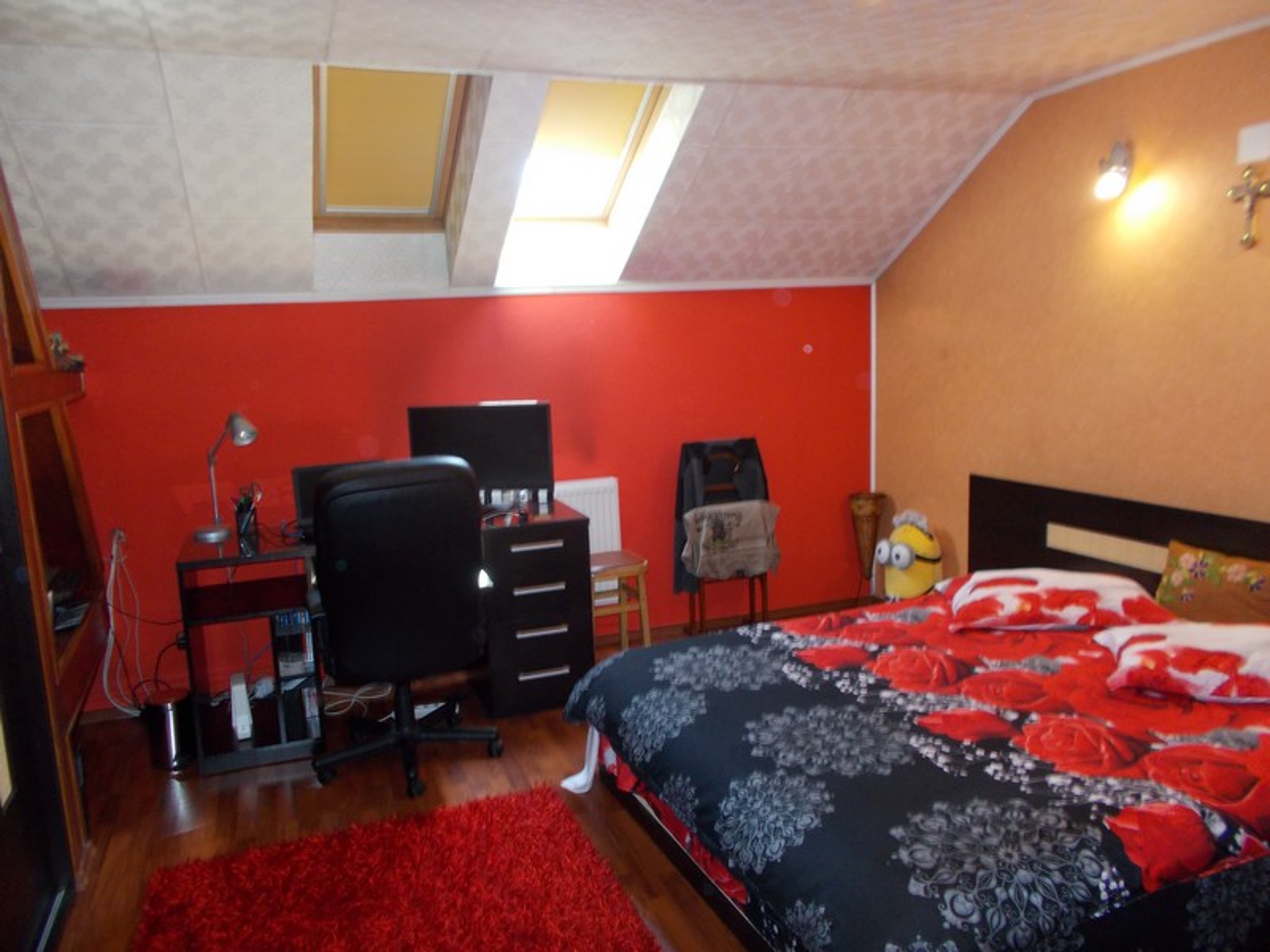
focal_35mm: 26
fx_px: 954
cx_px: 635
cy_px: 476
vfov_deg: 53.1
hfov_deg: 67.3
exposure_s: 1/25
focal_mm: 4.6
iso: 250
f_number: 3.2
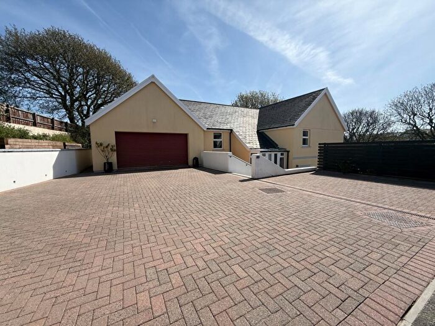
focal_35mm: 14
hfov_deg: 102.1
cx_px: 218
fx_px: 176
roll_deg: +0.4
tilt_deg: -5.1
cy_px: 163
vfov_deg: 85.7
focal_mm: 2.22
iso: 50
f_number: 2.2
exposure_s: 1/2165
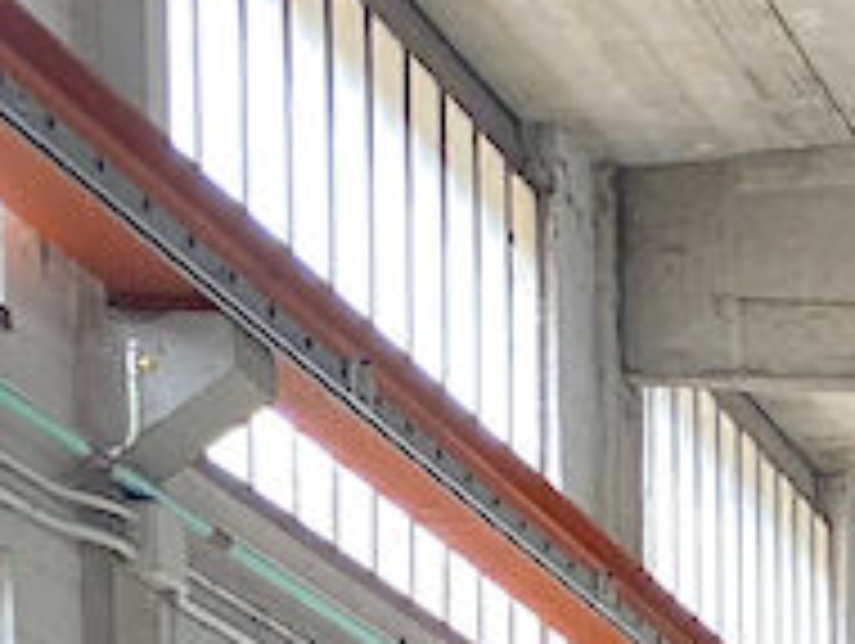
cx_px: 1868
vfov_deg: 7.4
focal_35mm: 175
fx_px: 4328
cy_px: 1986
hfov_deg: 10.2
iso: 200
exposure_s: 1/50
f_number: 1.8
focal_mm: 4.25
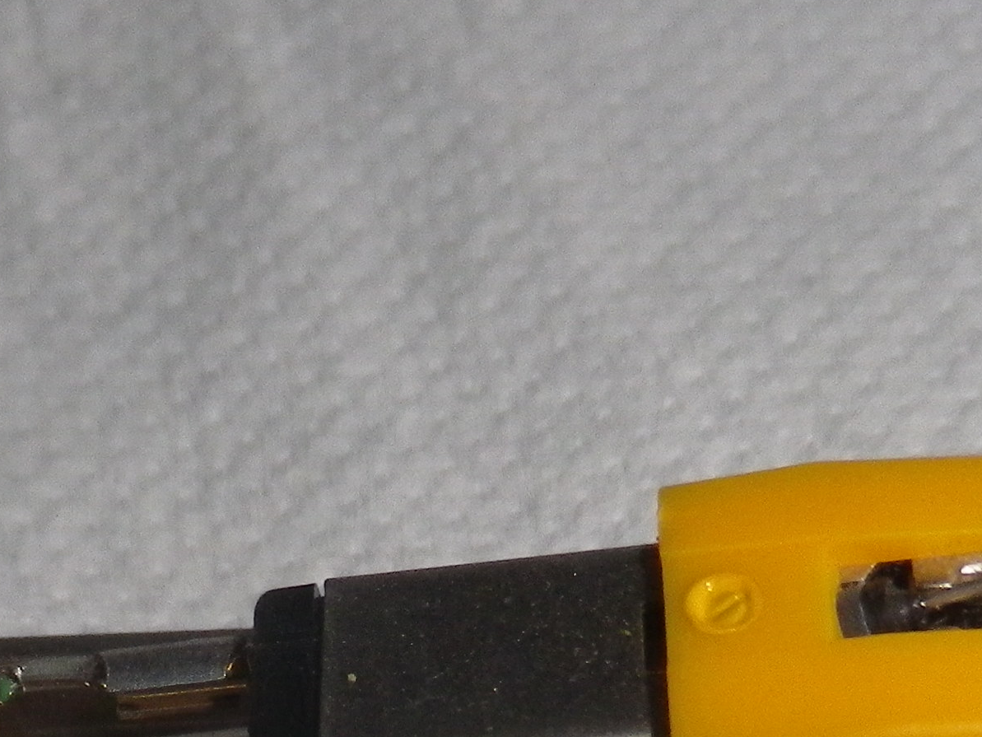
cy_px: 959
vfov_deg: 12.8
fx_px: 3178
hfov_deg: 17.5
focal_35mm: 112
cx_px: 386
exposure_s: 1/50
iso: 200
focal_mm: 5.2
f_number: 7.4
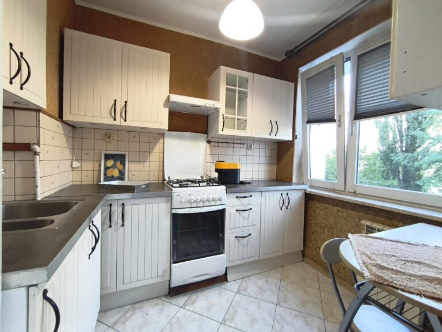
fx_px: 192
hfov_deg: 98.1
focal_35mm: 15
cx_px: 221
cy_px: 166
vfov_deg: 81.8
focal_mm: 1.65
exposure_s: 1/50
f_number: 2.2
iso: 200
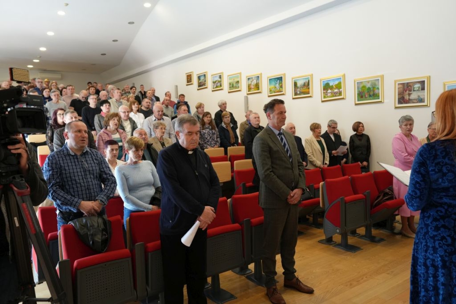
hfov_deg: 65.5
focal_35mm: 28
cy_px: 152
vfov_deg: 46.4
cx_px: 228
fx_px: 355
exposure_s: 1/160
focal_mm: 28
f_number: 4
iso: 3200
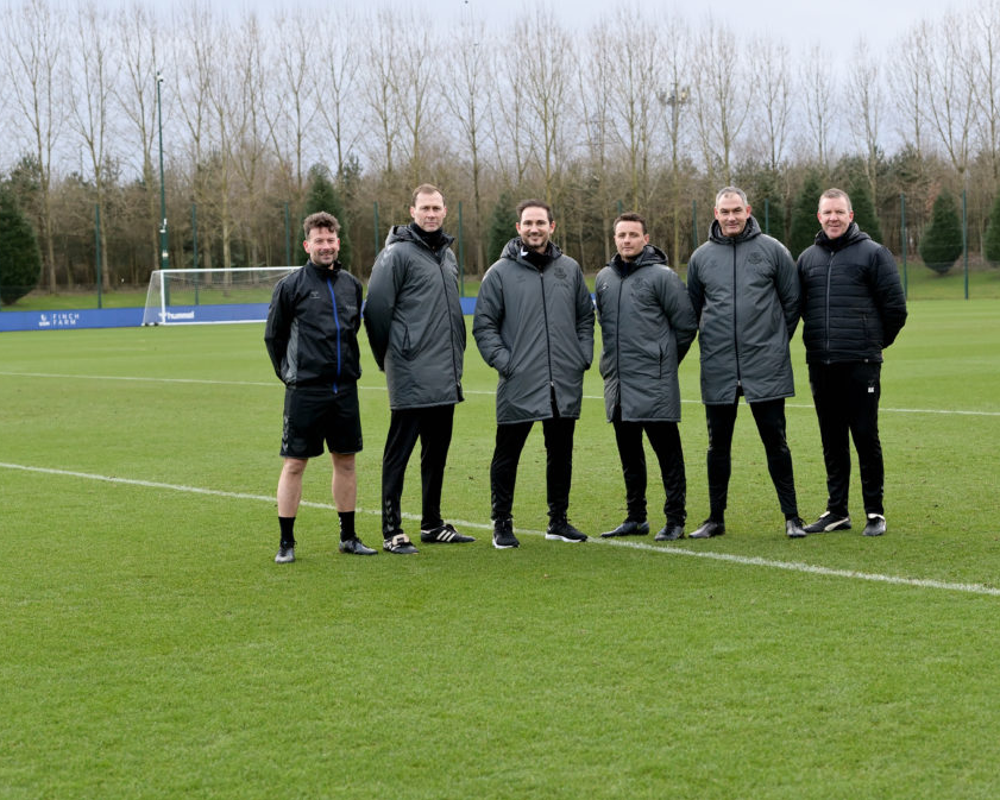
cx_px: 583
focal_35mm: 80
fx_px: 2368
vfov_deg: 19.2
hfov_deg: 23.8
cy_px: 395
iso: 2000
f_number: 5.6
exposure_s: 1/250
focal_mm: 70
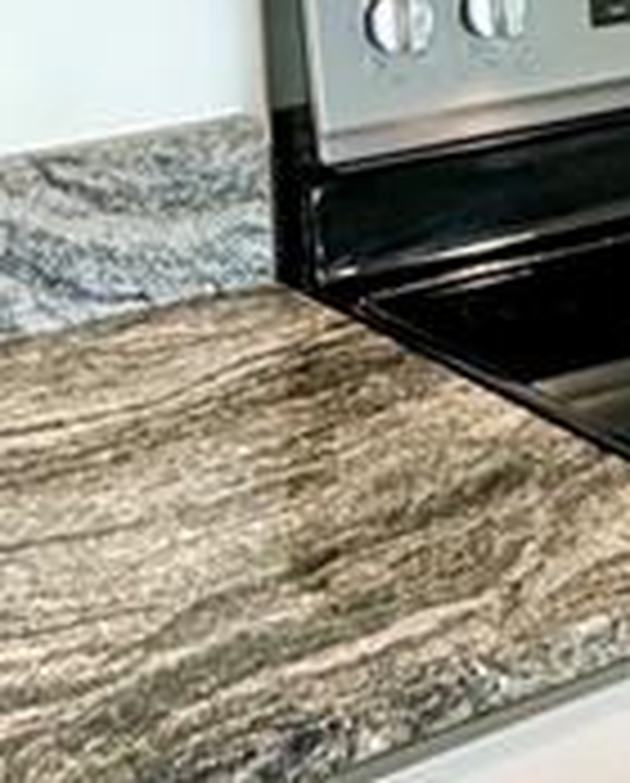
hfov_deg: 16.0
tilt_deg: -11.9
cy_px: 32
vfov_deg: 19.8
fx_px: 2183
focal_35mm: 94
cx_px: 693
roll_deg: +0.0
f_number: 2.2
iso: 320
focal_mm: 2.22
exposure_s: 1/60
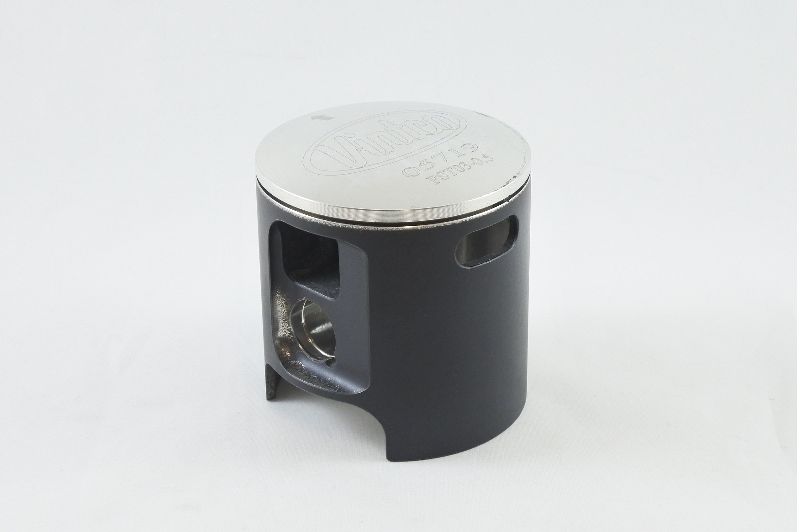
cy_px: 270
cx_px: 392
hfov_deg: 35.6
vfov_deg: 24.2
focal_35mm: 56
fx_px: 1240
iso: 560
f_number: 4.8
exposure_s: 1/125
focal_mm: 20.1
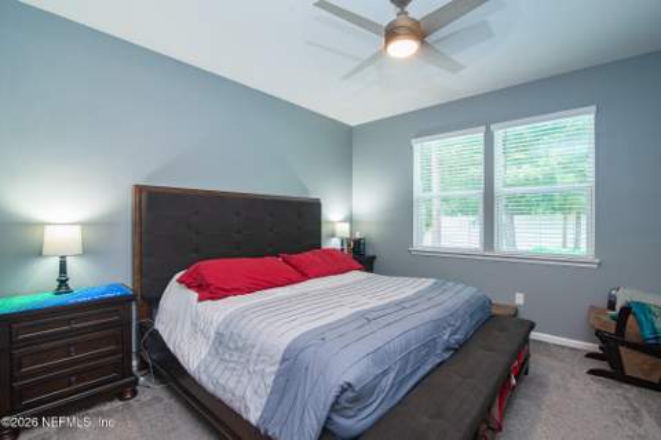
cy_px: 220
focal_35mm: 16
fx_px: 293
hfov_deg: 96.8
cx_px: 330
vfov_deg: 73.6
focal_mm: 16
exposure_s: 1/8
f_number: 8
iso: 250
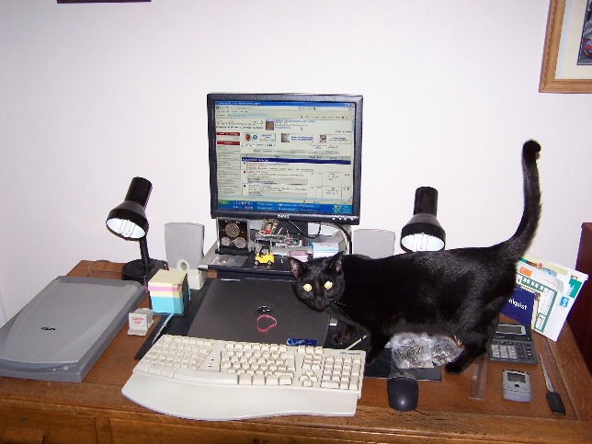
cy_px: 222
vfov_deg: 37.7
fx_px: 650
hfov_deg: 49.0
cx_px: 296
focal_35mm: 38
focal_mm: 6.3
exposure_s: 1/60
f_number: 2.8
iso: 140
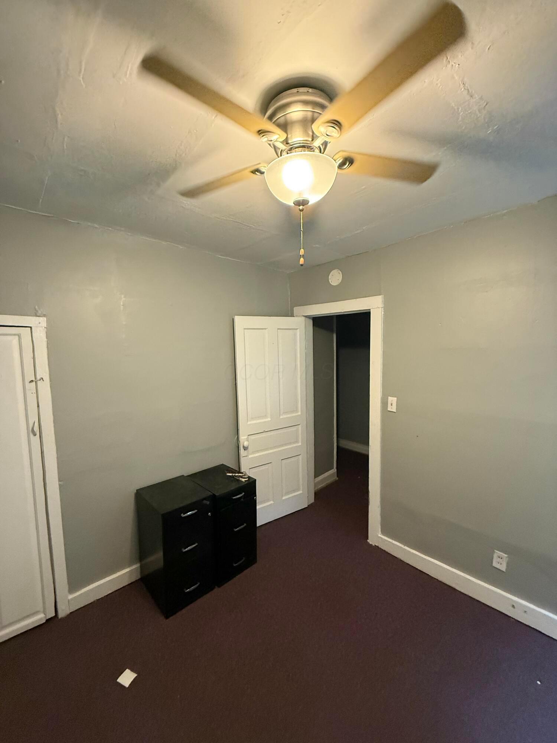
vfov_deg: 102.1
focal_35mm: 14
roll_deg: +1.6
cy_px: 372
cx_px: 278
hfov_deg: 85.7
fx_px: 300
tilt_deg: -2.2
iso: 500
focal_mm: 2.22
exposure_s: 1/60
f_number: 2.2
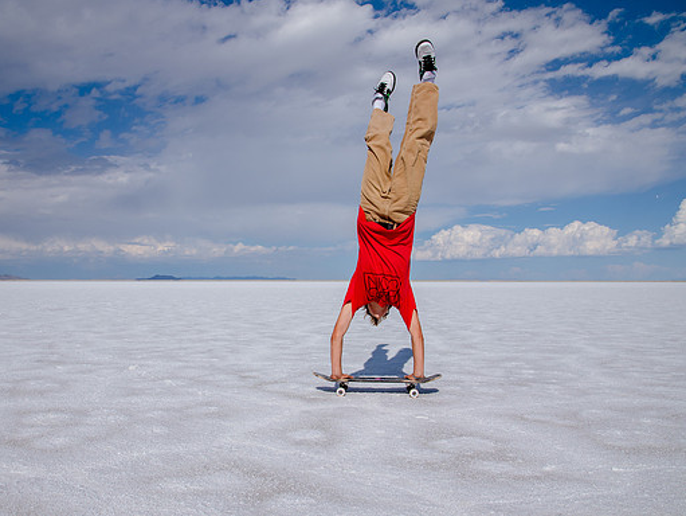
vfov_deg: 45.4
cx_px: 288
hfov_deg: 58.0
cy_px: 296
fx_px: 615
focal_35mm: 31
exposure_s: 1/1250
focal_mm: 24
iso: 250
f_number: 10
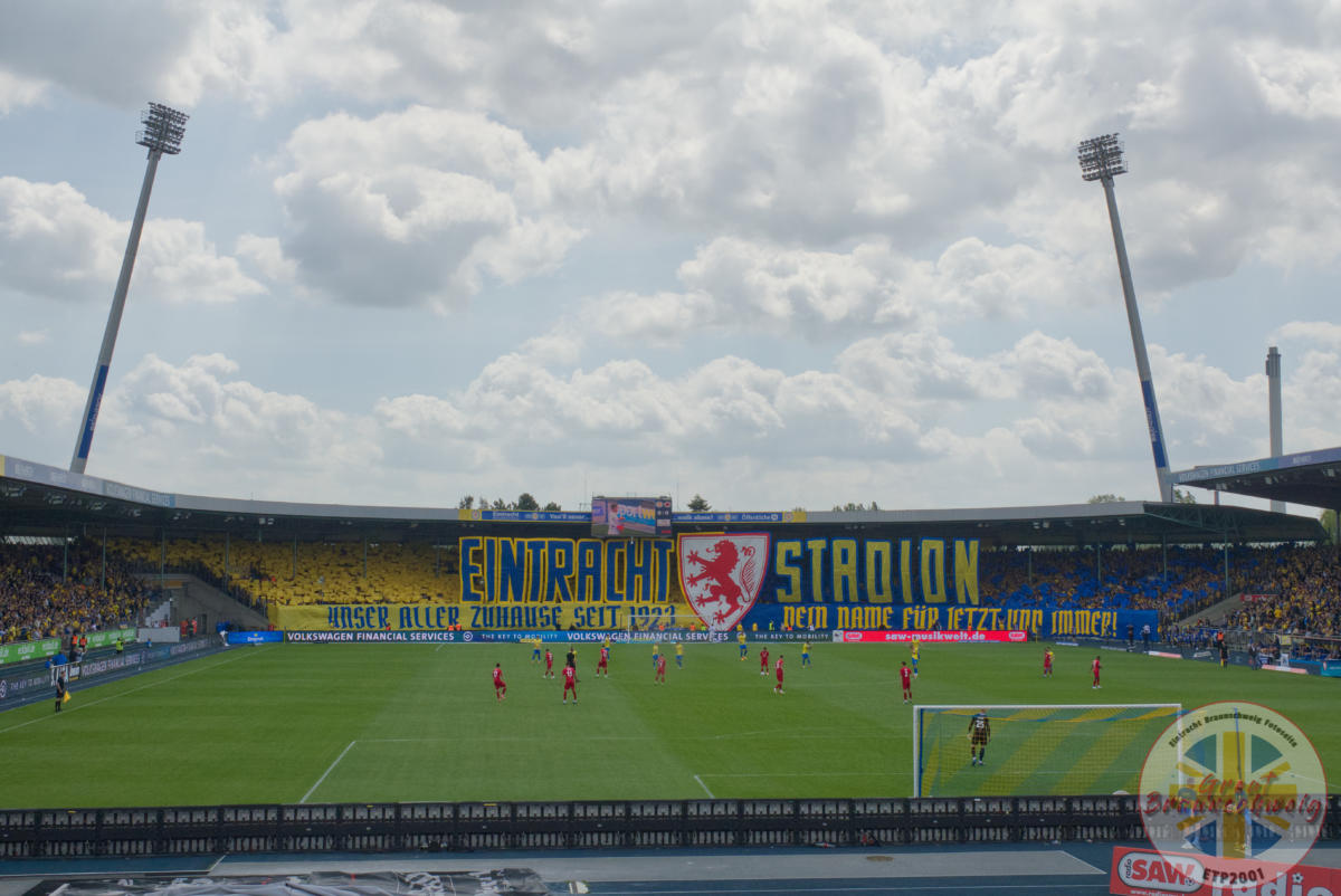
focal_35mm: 43
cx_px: 670
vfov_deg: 31.2
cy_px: 448
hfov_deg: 45.4
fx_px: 1603
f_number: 8
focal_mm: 15.7
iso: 400
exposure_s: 1/1250
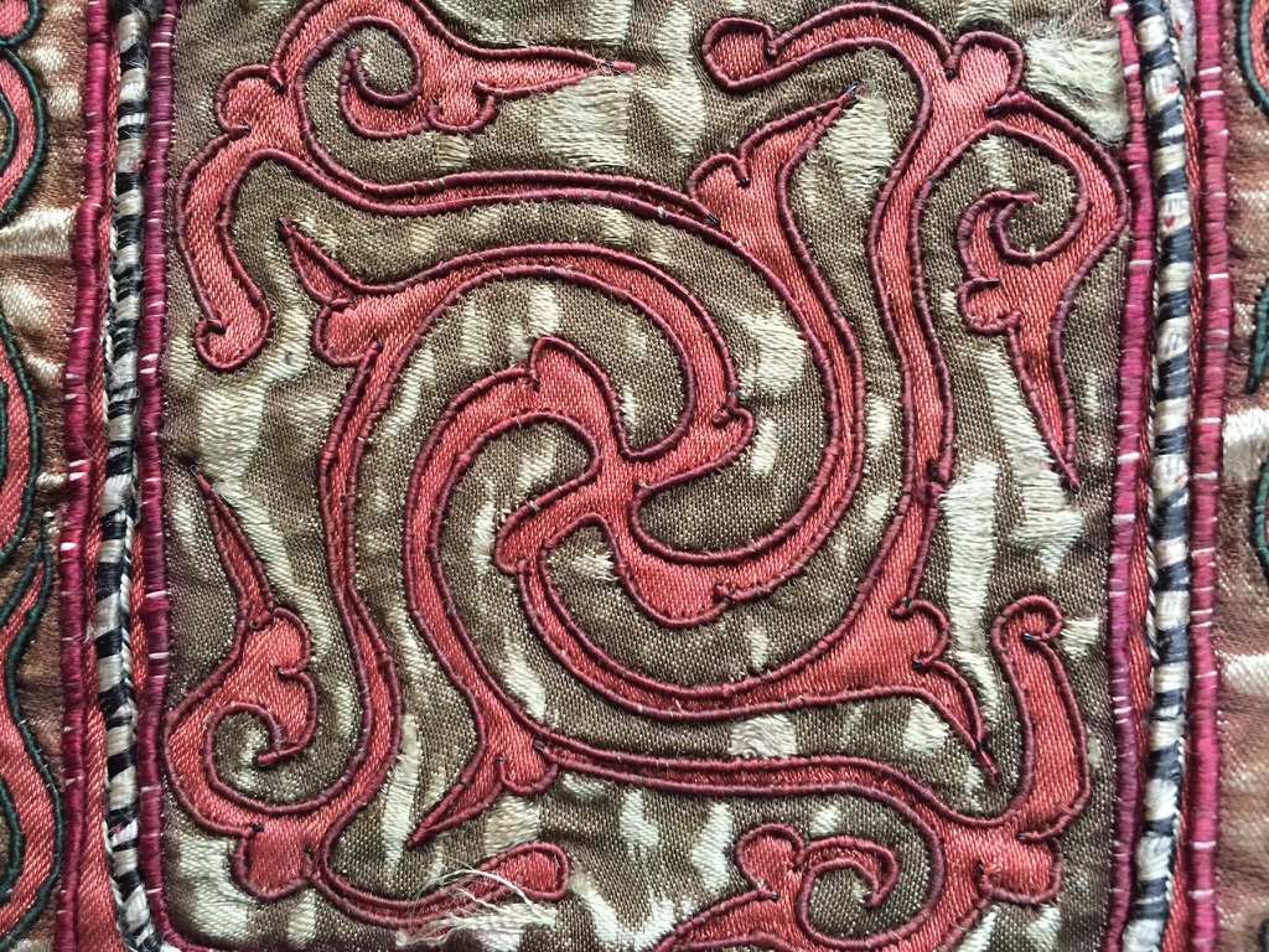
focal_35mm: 29
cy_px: 476
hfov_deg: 61.7
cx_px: 634
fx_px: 1063
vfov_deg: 48.2
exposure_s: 1/30
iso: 125
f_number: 2.2
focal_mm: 4.15
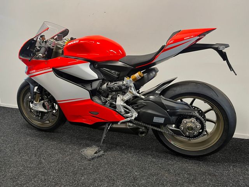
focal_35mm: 26
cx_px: 124
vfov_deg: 53.1
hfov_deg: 67.3
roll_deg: -1.3
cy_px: 94
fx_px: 187
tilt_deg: -10.6
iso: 125
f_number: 1.6
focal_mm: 5.1
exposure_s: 1/50
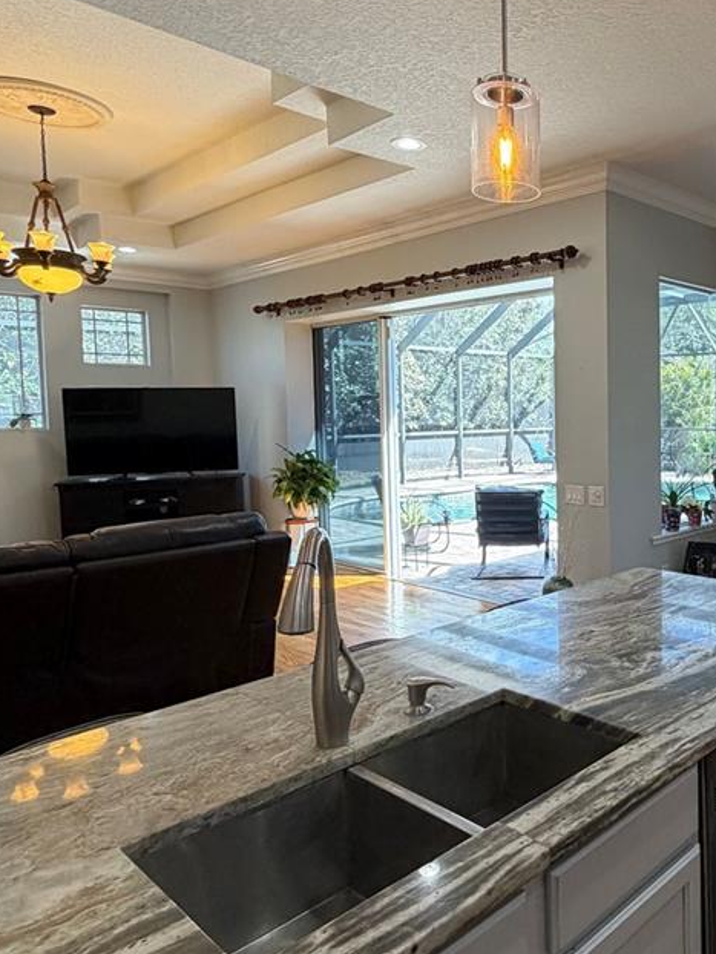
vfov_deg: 65.3
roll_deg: -0.4
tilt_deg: -2.4
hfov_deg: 46.8
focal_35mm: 27
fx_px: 744
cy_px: 456
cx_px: 632
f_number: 2.2
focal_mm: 2.22
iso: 200
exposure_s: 1/120
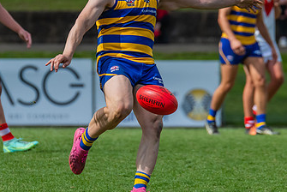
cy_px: 79
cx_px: 137
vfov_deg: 1.3
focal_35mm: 1042
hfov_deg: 2.0
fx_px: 8314
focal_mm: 380
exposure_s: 1/1600
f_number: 7.1
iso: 800
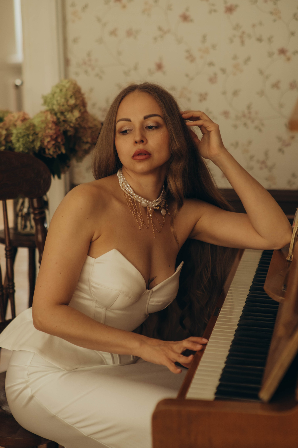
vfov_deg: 24.2
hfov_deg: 16.3
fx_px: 1043
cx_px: 149
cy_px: 224
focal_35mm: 84
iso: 400
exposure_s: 1/125
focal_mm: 56
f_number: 1.8
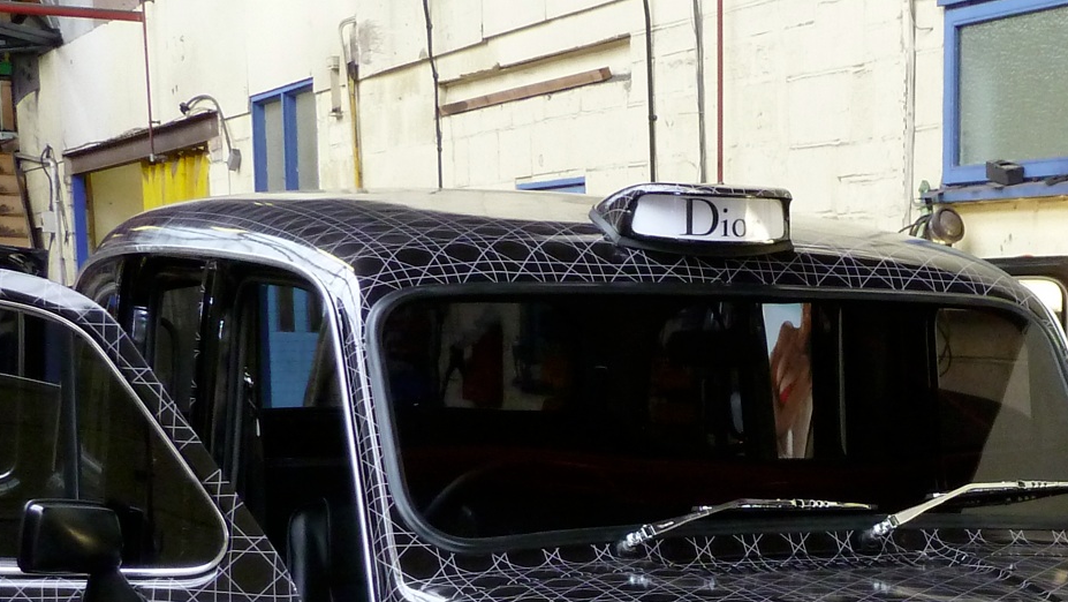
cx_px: 964
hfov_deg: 26.6
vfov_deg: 14.9
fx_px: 2181
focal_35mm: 77
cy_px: 812
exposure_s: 1/30
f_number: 3.5
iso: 250
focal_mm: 5.3
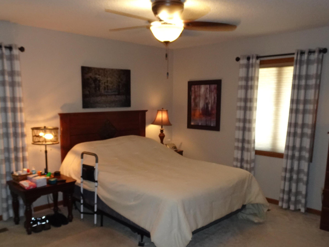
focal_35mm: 31
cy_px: 154
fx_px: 295
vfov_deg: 45.1
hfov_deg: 58.3
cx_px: 150
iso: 400
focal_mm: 4.25
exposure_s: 1/30
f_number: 3.5
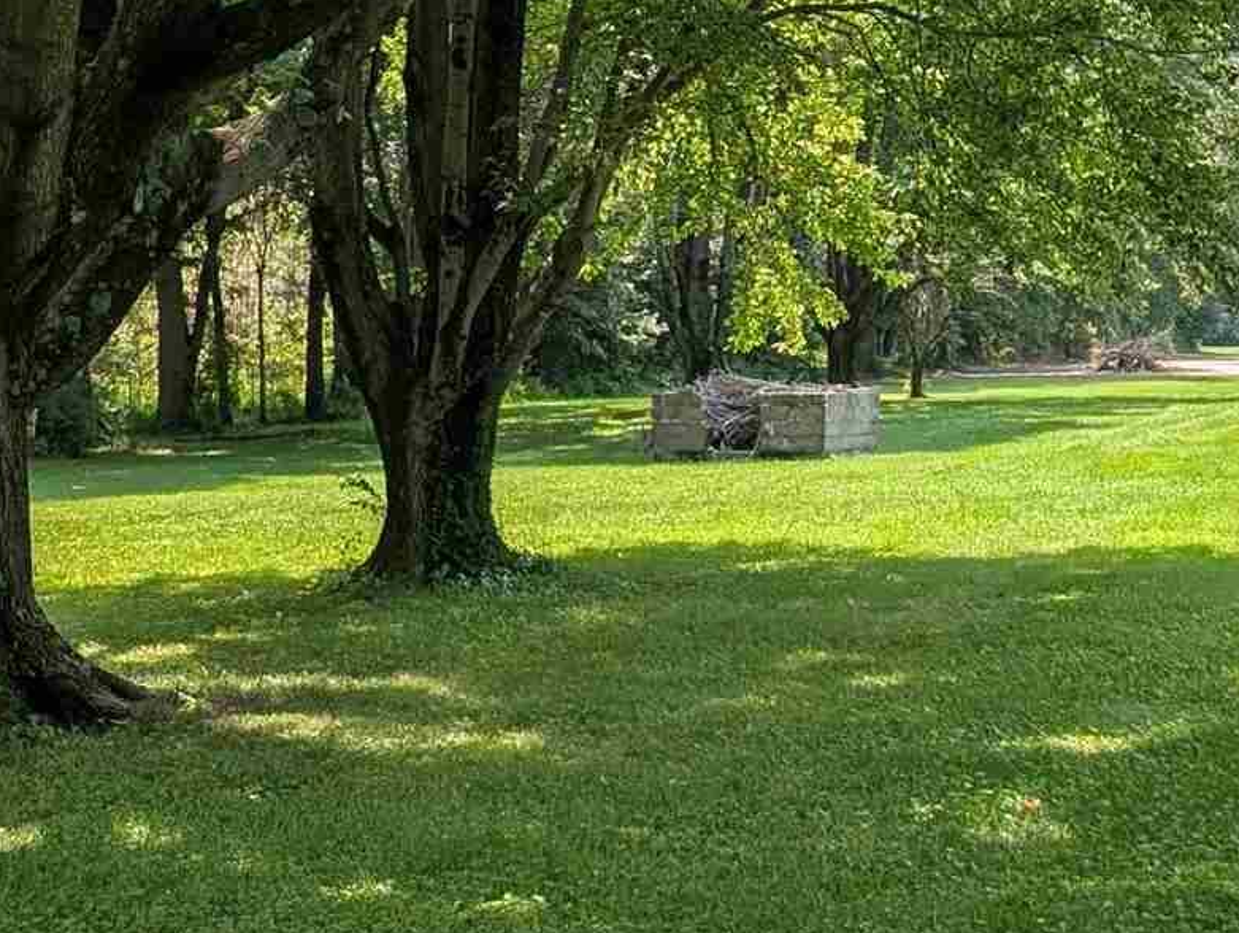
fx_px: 3369
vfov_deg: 15.5
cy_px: -13
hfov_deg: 20.7
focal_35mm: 94
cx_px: 863
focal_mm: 6.9
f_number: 1.68
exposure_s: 1/670
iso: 21
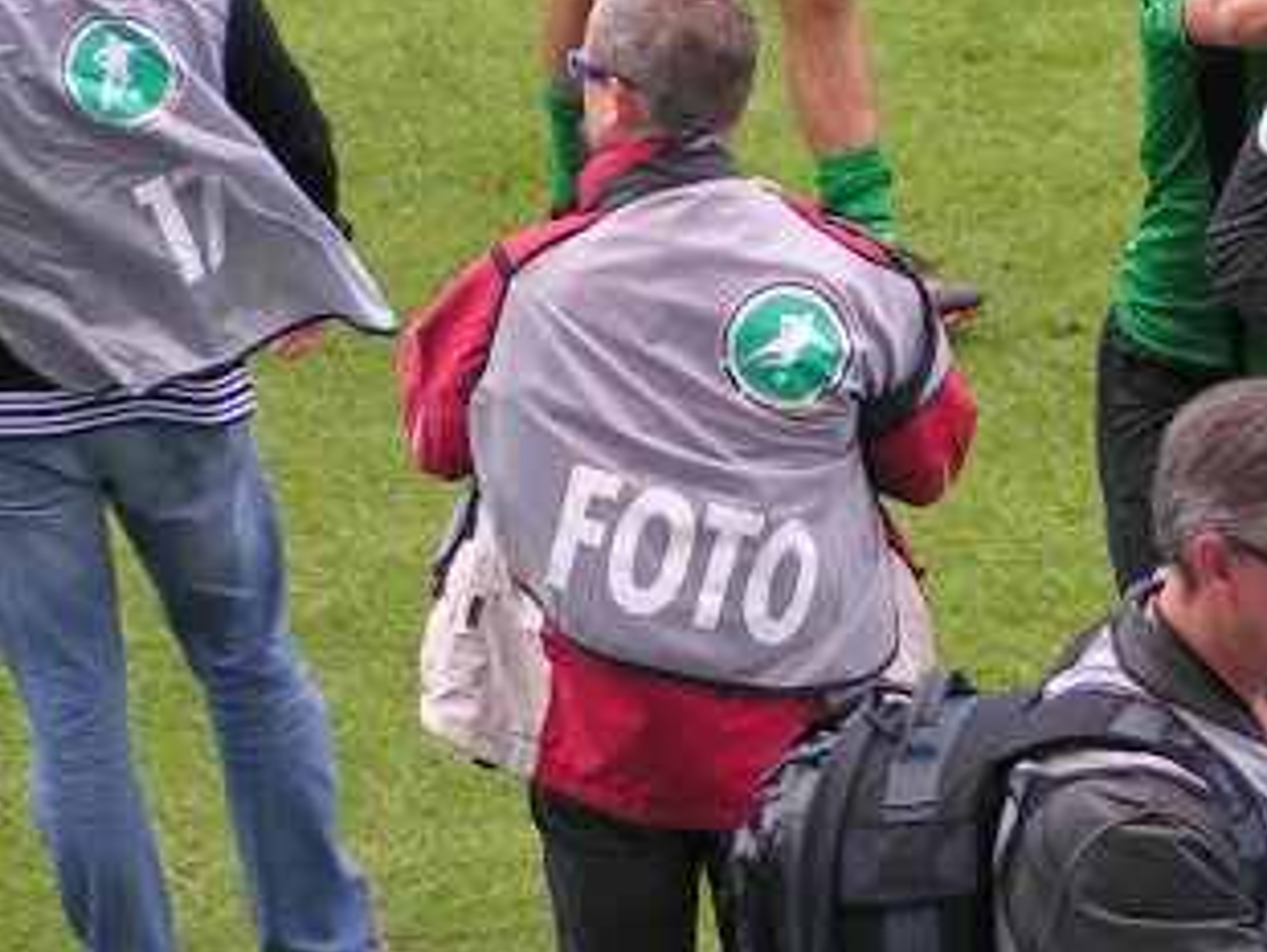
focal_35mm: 338
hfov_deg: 5.8
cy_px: 29
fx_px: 12381
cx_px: 1500
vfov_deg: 4.4
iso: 80
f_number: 3.5
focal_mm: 20
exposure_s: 1/160
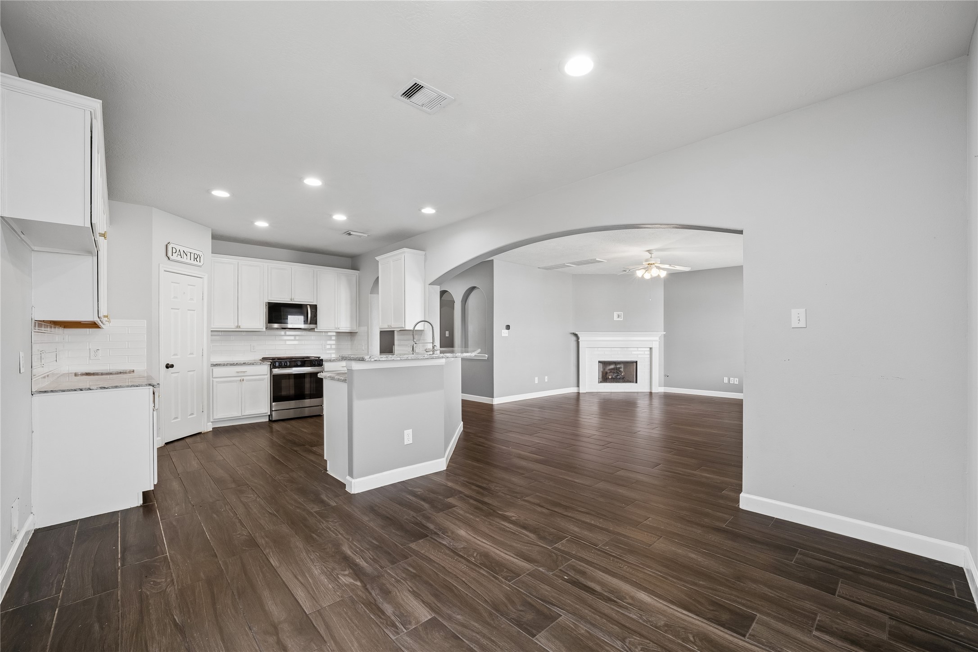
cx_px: 489
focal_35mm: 14
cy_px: 326
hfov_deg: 104.3
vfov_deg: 81.2
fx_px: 380
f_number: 10
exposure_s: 1/4
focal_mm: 14
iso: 640
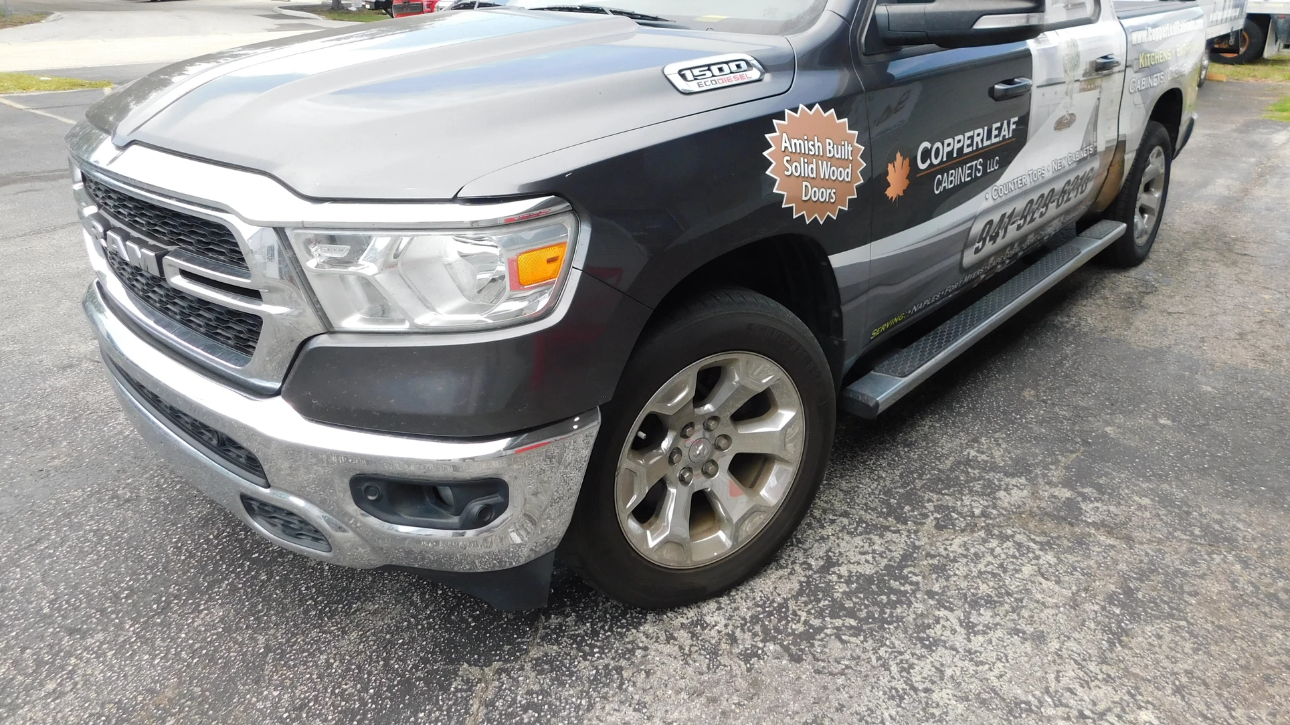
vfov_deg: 43.8
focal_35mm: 26
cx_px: 645
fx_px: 889
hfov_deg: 71.9
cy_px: 247
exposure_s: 1/400
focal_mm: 4
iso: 125
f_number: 3
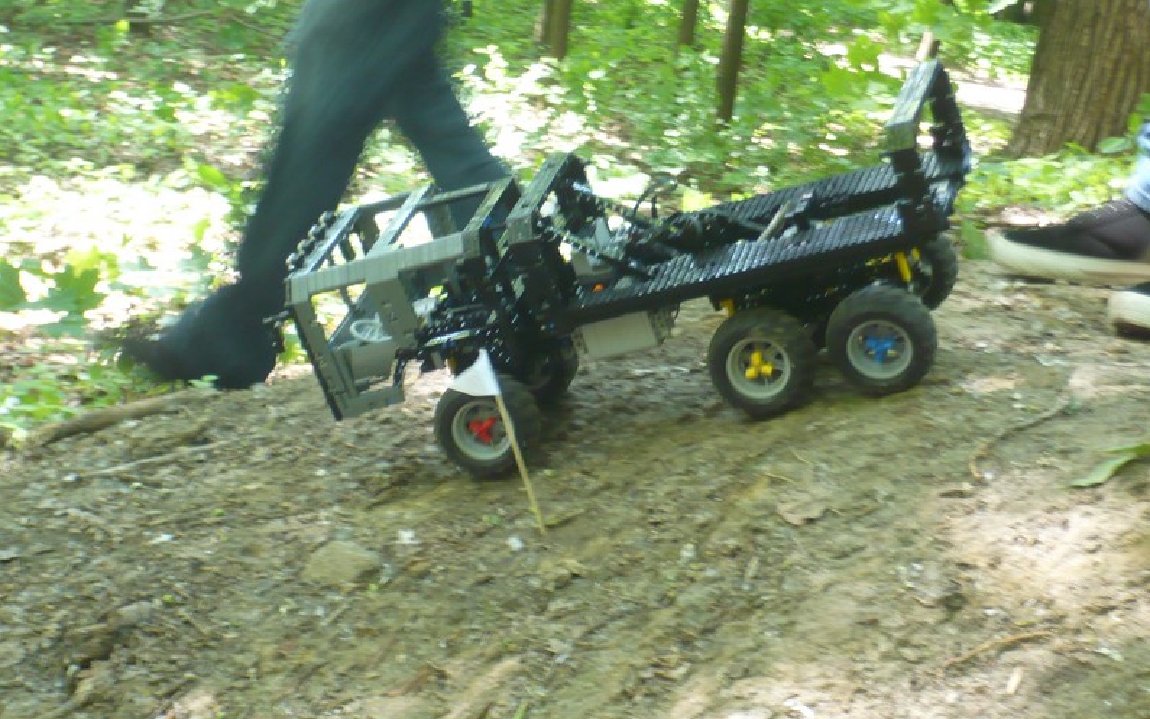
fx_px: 3510
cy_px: 315
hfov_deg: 18.6
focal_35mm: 112
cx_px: 577
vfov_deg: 11.7
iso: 200
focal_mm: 17.4
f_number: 5
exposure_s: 1/15
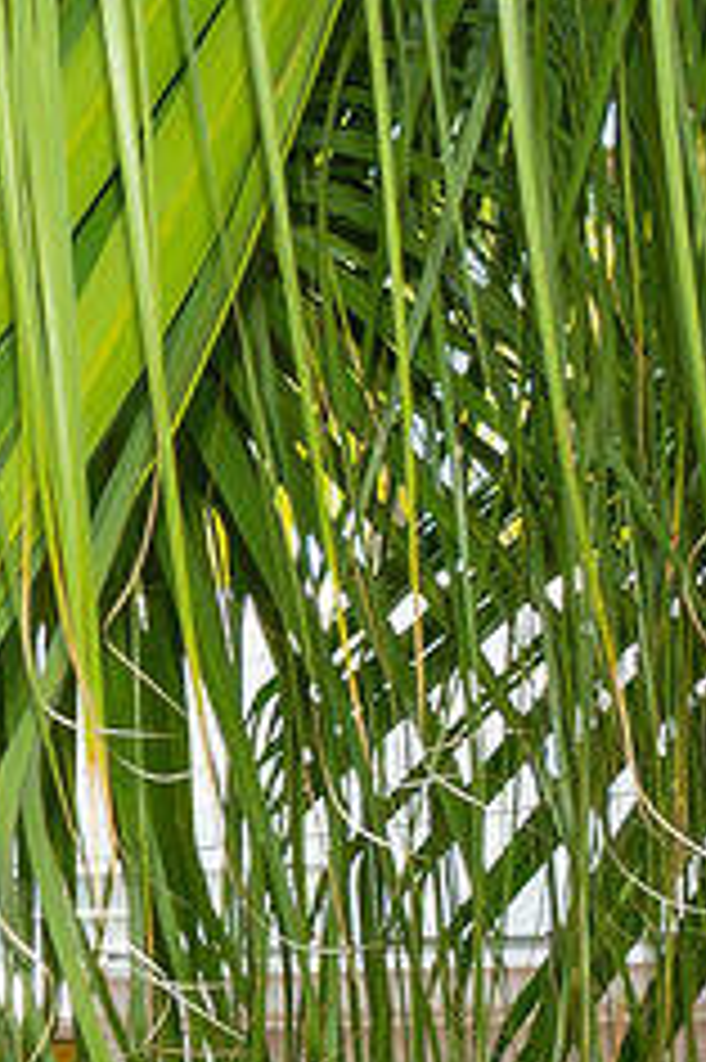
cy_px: 1195
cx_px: -1034
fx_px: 6422
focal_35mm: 218
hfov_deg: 6.0
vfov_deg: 9.3
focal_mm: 25
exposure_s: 1/200
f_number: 8
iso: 320
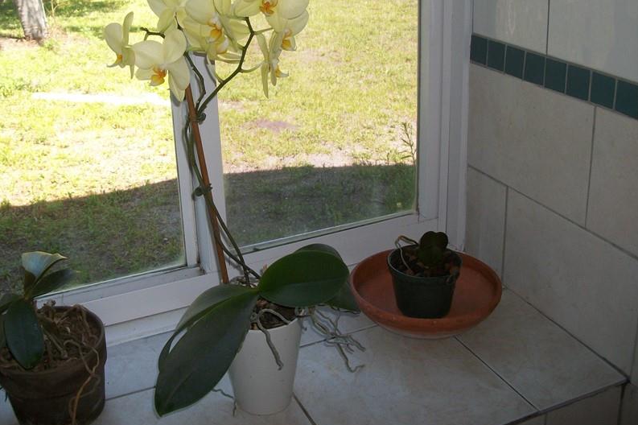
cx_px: 231
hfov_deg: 45.0
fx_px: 762
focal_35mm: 43
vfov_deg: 30.8
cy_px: 128
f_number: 2.9
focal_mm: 5.7
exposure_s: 1/250
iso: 80
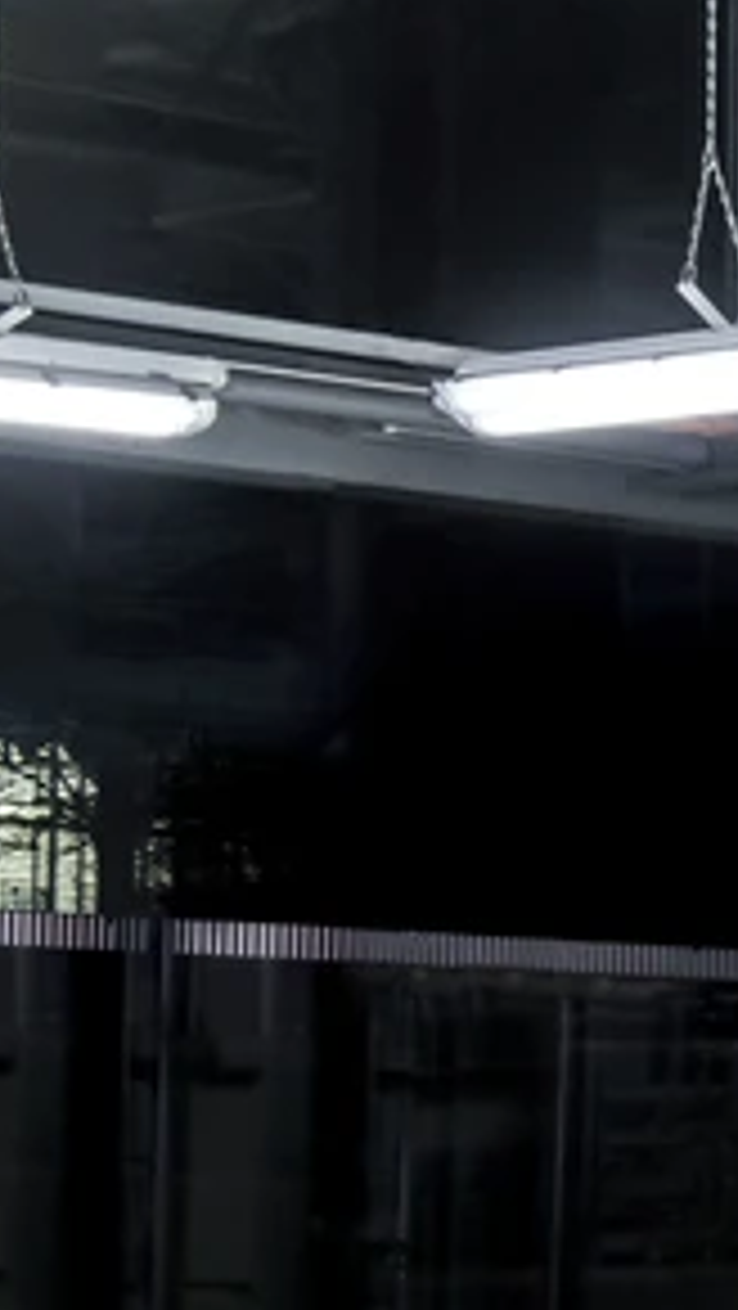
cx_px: 2714
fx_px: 6079
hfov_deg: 6.1
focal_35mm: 175
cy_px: 1040
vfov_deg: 12.2
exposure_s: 1/10
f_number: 10
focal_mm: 38
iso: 800
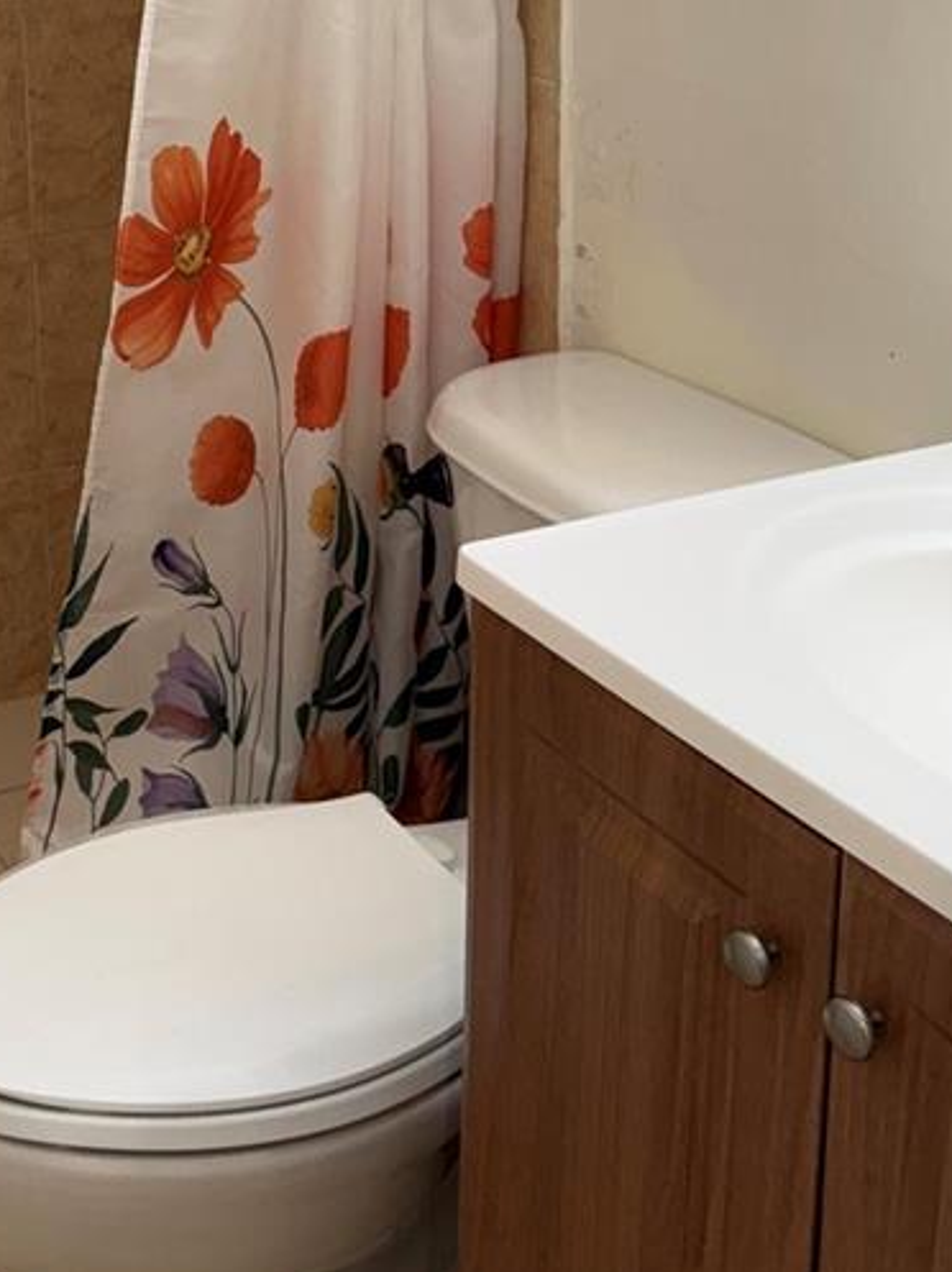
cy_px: 100
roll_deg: +1.8
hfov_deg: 24.0
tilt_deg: -14.4
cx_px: -28
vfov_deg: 31.5
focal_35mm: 58
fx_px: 2130
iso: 125
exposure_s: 1/120
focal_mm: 6.76
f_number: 1.78
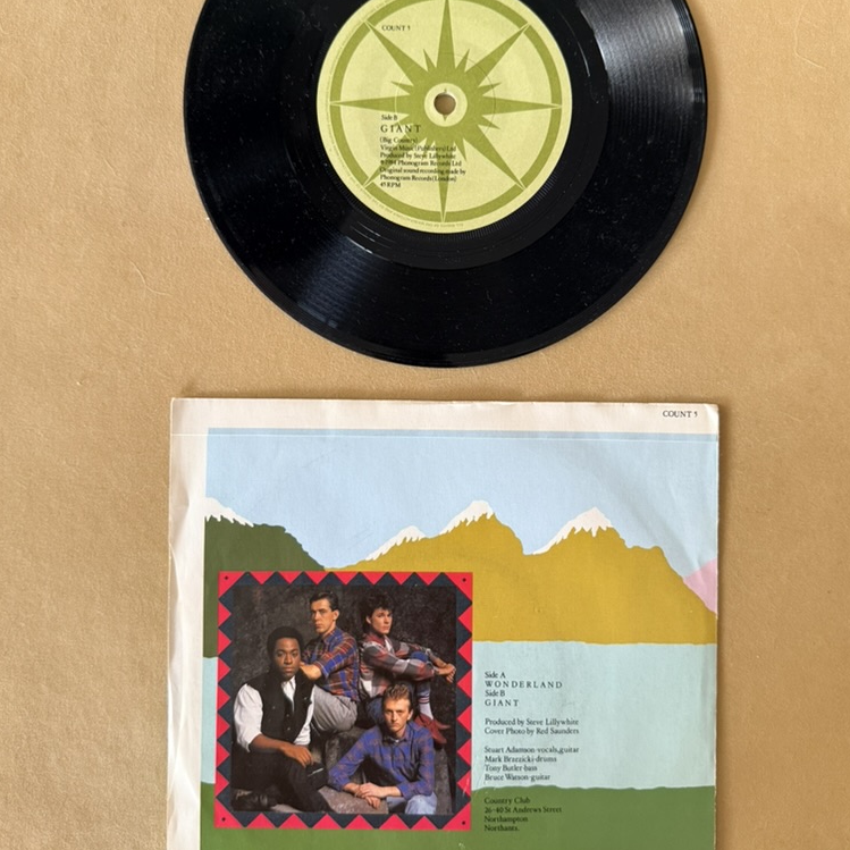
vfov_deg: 55.6
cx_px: 429
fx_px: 806
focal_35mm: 29
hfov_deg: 55.6
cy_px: 412
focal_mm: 6.76
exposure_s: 1/60
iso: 250
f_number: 1.78
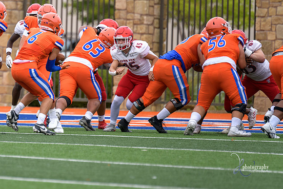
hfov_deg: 3.7
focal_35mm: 558
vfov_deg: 2.5
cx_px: 22
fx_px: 4391
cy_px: 76
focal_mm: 300
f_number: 2.8
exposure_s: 1/1000
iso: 280
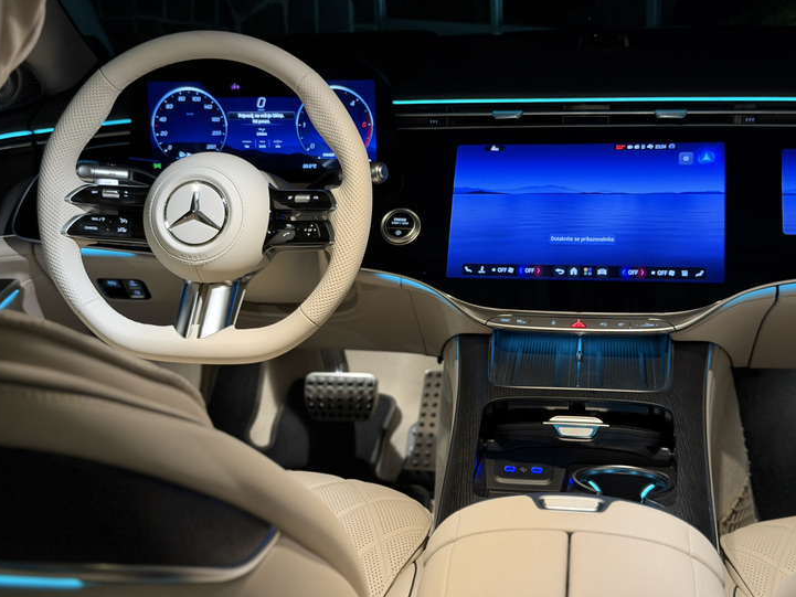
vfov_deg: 29.7
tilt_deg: -19.0
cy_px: 302
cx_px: 391
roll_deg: +3.4
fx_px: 1127
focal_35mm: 49
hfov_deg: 38.9
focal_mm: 6.76
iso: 640
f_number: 1.78
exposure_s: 1/30
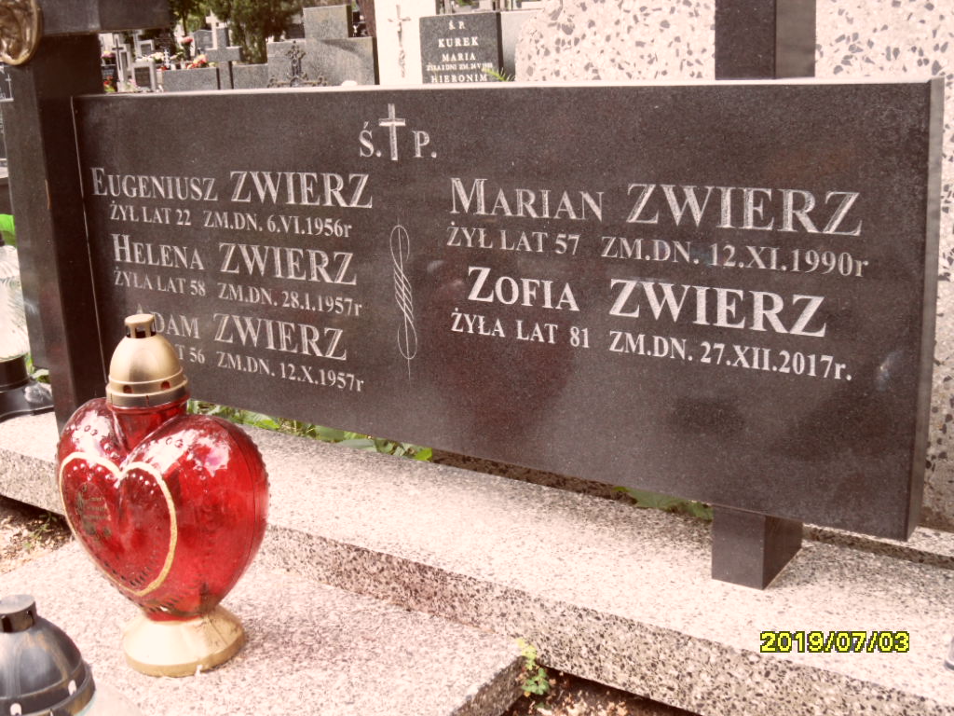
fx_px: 1102
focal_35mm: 40
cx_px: 477
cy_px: 358
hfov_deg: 46.8
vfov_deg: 36.0
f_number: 3.6
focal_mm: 6.5
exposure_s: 1/90
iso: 100
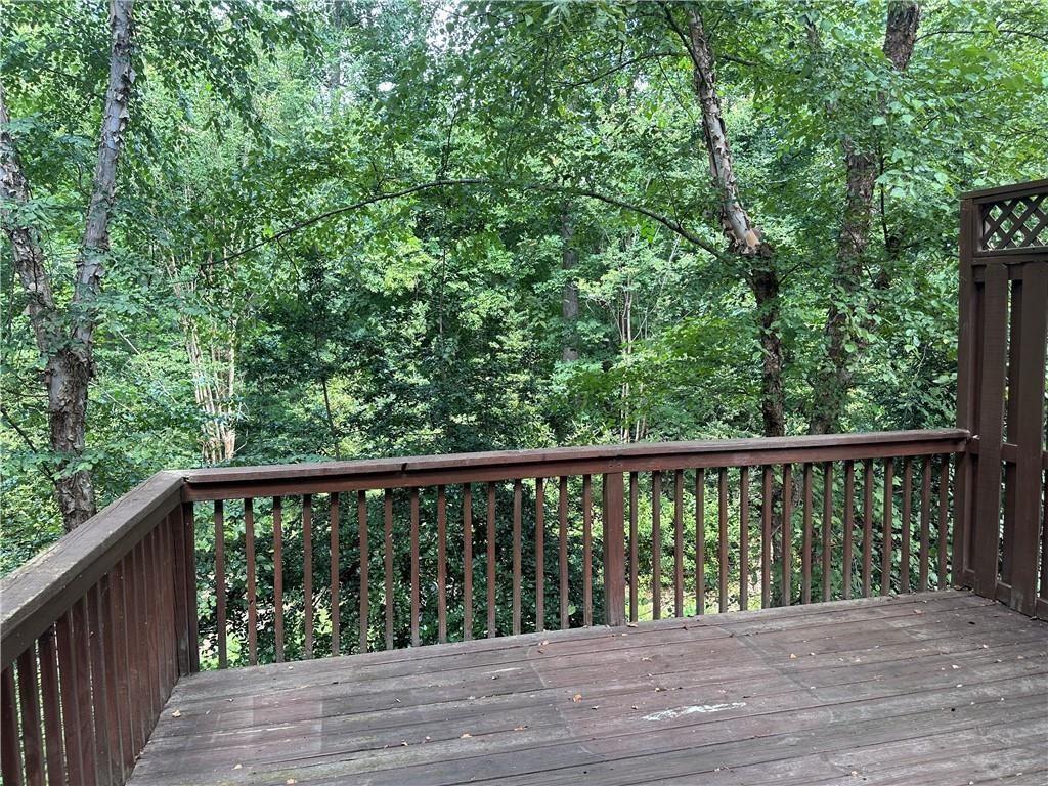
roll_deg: +0.3
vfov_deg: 56.8
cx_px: 524
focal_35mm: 24
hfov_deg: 71.6
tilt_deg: -3.9
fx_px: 727
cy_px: 393
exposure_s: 1/121
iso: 125
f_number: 1.78
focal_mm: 6.86
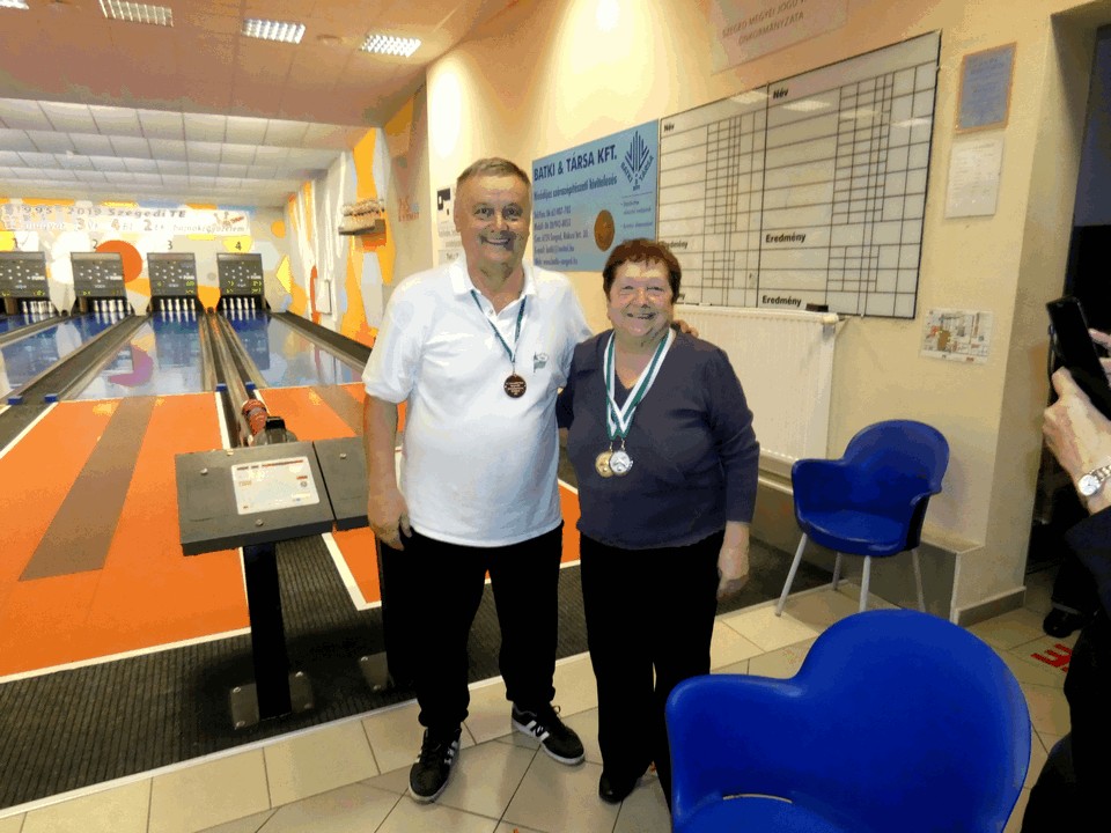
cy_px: 416
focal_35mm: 20
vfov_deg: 66.0
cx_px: 556
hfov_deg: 81.7
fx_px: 642
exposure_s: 1/80
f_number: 2.8
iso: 640
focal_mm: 3.6
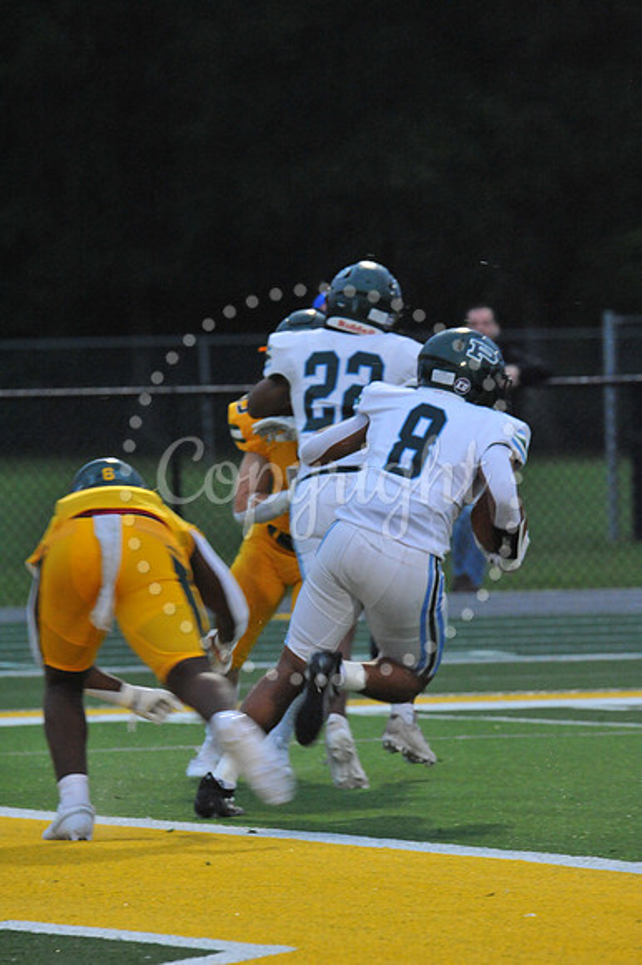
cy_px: 482
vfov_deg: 4.6
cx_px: 321
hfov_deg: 3.1
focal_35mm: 450
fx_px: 12051
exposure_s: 1/200
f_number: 11
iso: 6400
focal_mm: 450
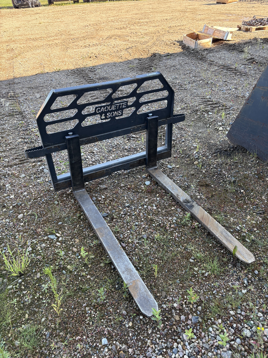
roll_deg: +1.6
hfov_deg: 53.1
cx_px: 134
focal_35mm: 26
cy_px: 179
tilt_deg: -36.9
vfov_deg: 67.3
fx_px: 268
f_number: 1.6
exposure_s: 1/257
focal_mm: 5.96
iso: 64
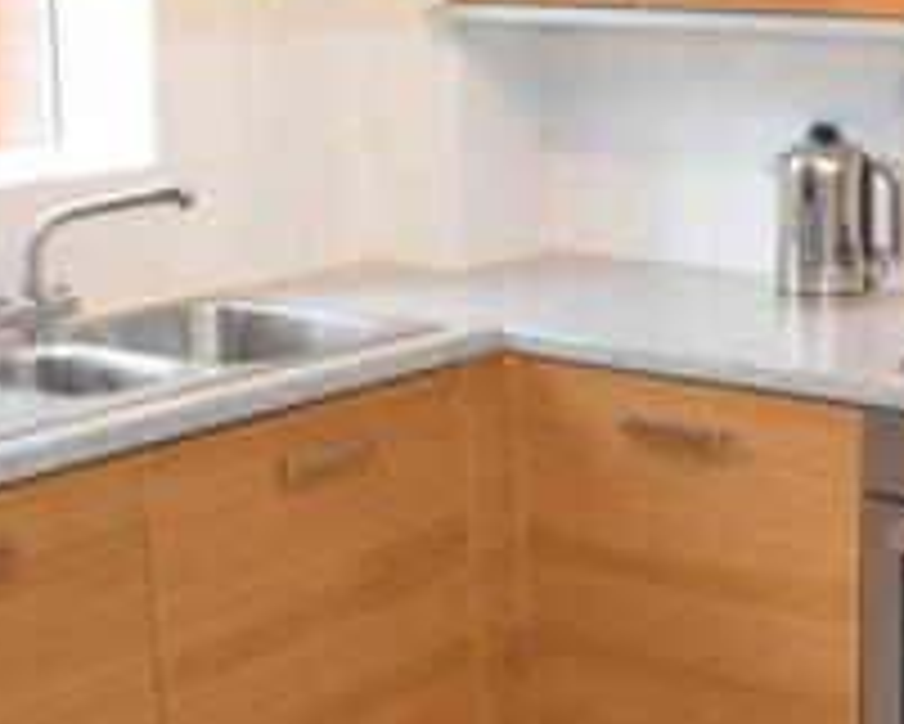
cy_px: 342
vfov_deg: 15.3
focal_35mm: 101
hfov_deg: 18.2
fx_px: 2704
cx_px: 1007
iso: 200
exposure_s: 1/8
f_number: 8
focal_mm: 22
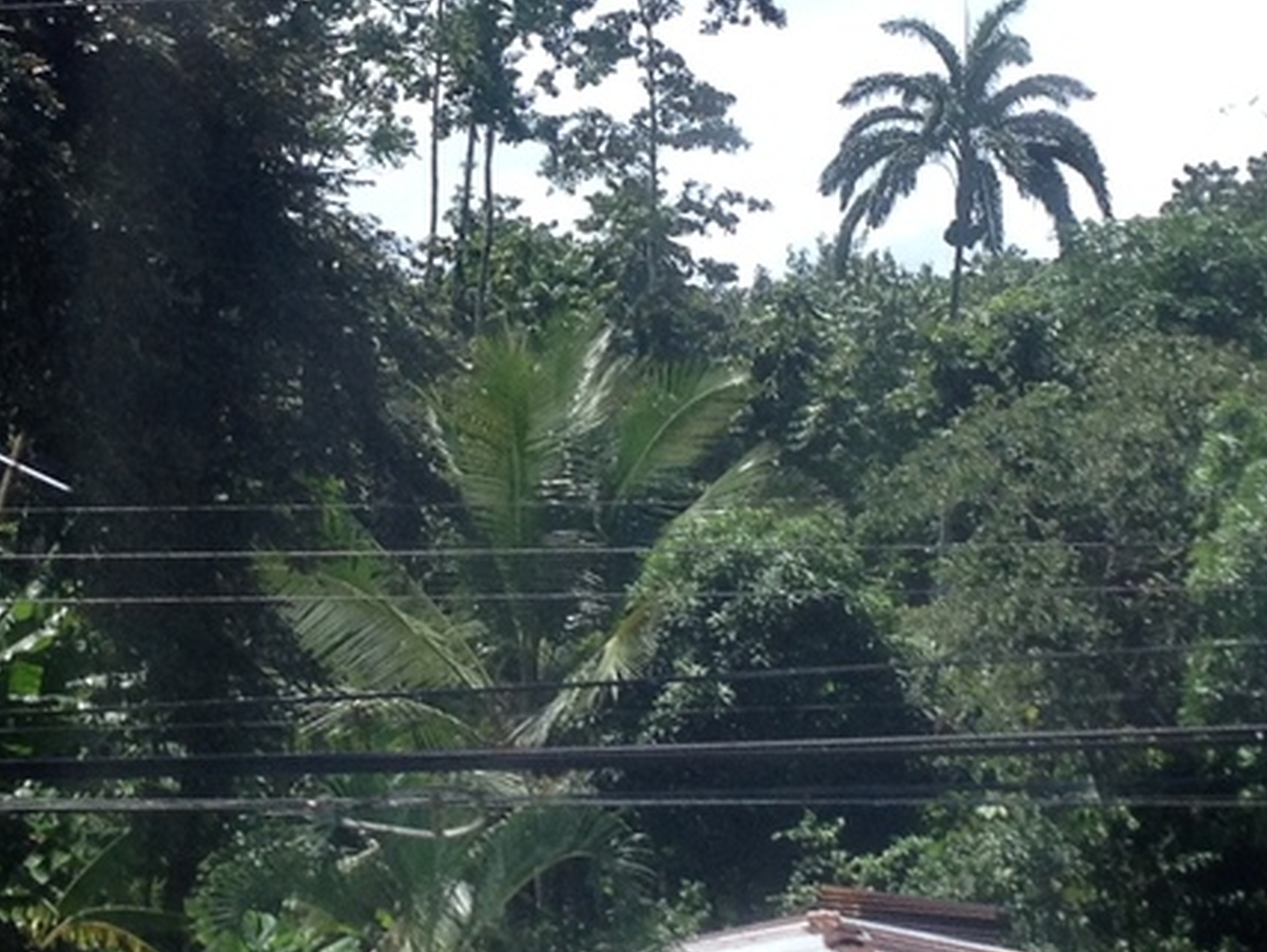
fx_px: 4799
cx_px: 540
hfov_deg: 15.0
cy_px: 391
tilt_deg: +0.4
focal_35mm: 131
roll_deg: -0.9
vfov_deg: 11.3
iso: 50
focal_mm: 4.28
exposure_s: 1/620
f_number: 2.4
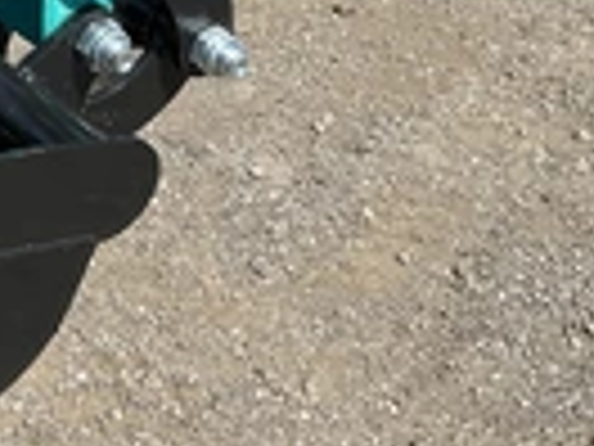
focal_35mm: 88
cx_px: -122
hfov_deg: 20.8
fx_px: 1510
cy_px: -5
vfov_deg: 16.4
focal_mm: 3
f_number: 1.8
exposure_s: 1/1221
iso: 25
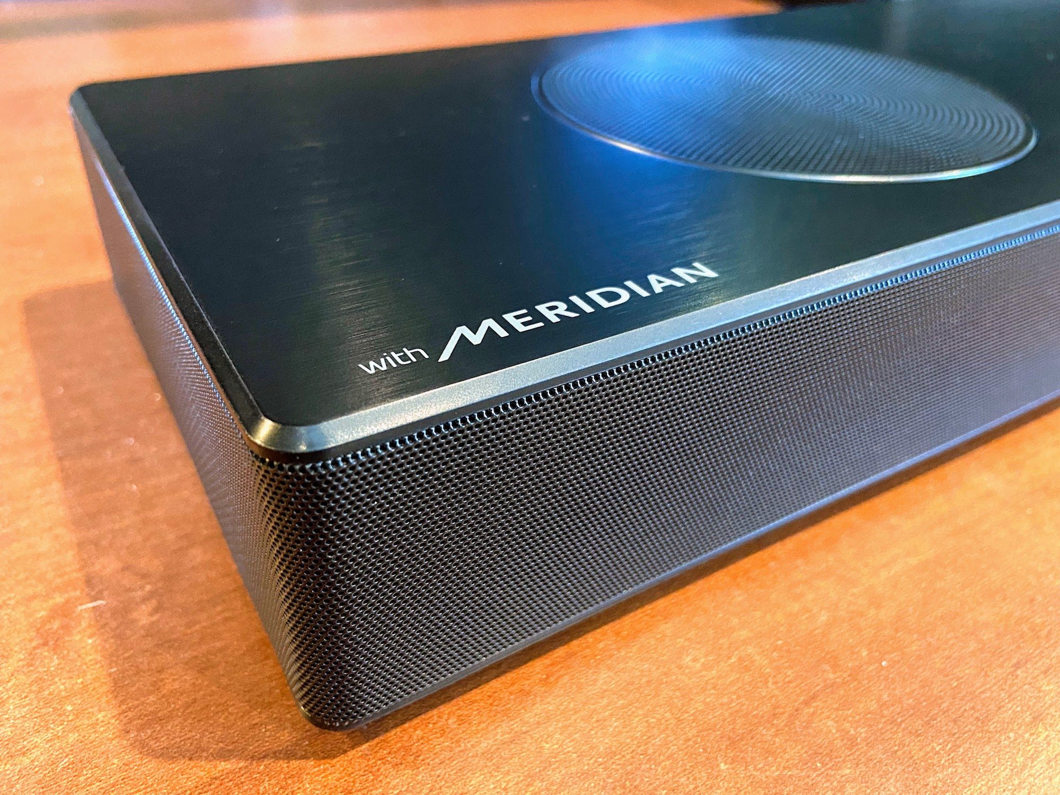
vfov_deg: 53.1
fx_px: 796
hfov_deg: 67.3
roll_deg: -2.0
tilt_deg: -36.1
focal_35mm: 26
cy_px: 398
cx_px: 530
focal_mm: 4.25
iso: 800
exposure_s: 1/30
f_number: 1.8
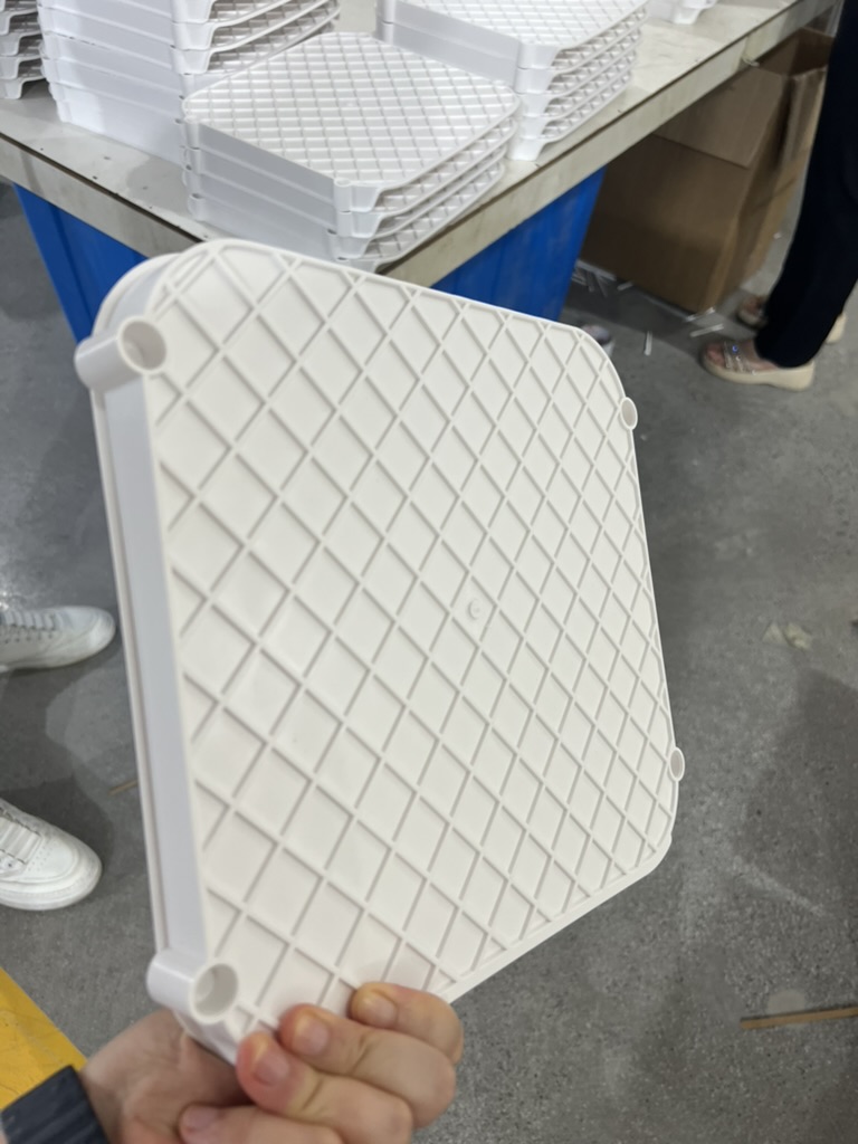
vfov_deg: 67.3
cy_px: 572
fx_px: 859
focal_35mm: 26
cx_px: 429
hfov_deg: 53.1
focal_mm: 5.7
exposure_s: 1/100
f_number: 1.5
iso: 80
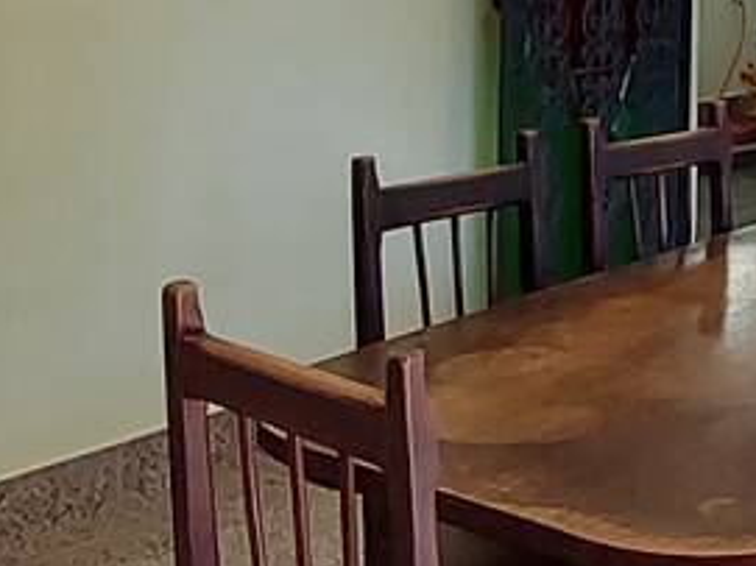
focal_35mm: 69
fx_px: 1506
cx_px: 742
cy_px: -59
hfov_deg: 26.8
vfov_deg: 20.3
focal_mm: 1.74
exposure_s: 1/50
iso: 80
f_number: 2.2
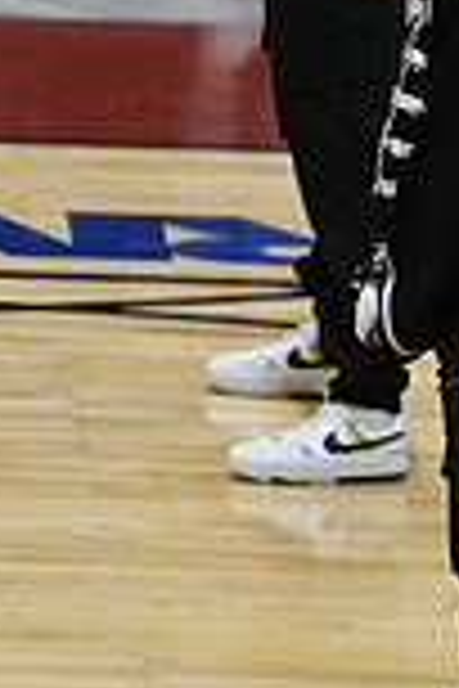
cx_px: -747
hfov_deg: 1.8
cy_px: 227
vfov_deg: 2.7
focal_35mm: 765
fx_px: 14629
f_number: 3.5
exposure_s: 1/400
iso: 3200
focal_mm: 135
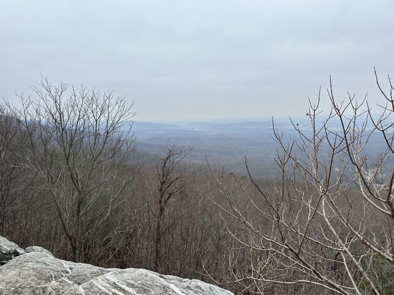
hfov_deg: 71.6
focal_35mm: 24
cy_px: 148
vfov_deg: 56.8
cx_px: 197
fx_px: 273
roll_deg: +0.8
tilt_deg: -8.3
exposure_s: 1/1613
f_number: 1.78
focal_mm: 6.86
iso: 80
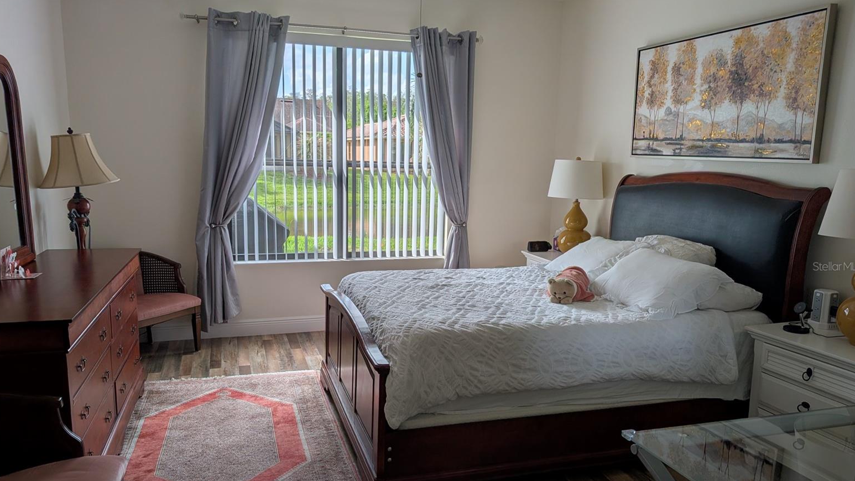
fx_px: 612
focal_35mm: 27
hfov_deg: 69.9
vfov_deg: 42.8
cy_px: 266
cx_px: 424
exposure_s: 1/2481
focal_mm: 6.9
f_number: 1.68
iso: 21
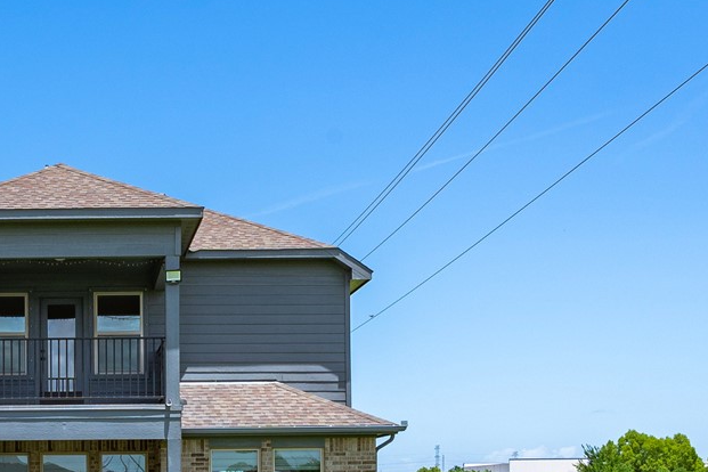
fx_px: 1239
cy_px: 504
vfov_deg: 20.7
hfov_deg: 30.5
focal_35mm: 63
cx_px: 68
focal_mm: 18
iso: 125
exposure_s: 1/200
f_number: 11
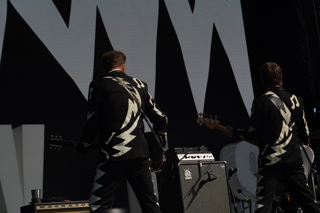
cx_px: 160
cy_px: 106
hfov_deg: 19.5
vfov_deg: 13.0
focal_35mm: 105
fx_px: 933
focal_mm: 105
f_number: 8
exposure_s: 1/800
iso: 100
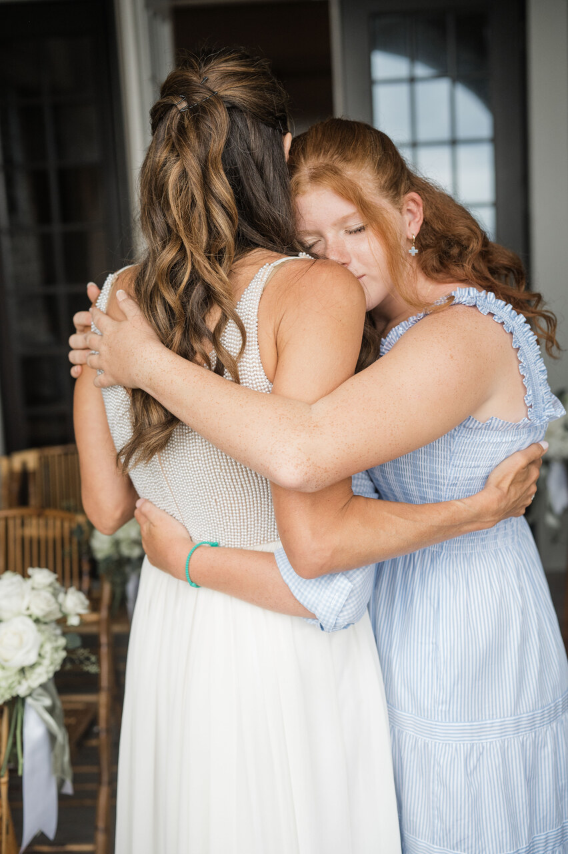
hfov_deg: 27.0
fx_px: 1185
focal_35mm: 50
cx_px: 284
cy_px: 427
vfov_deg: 39.6
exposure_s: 1/1000
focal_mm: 50
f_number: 2.8
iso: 1000
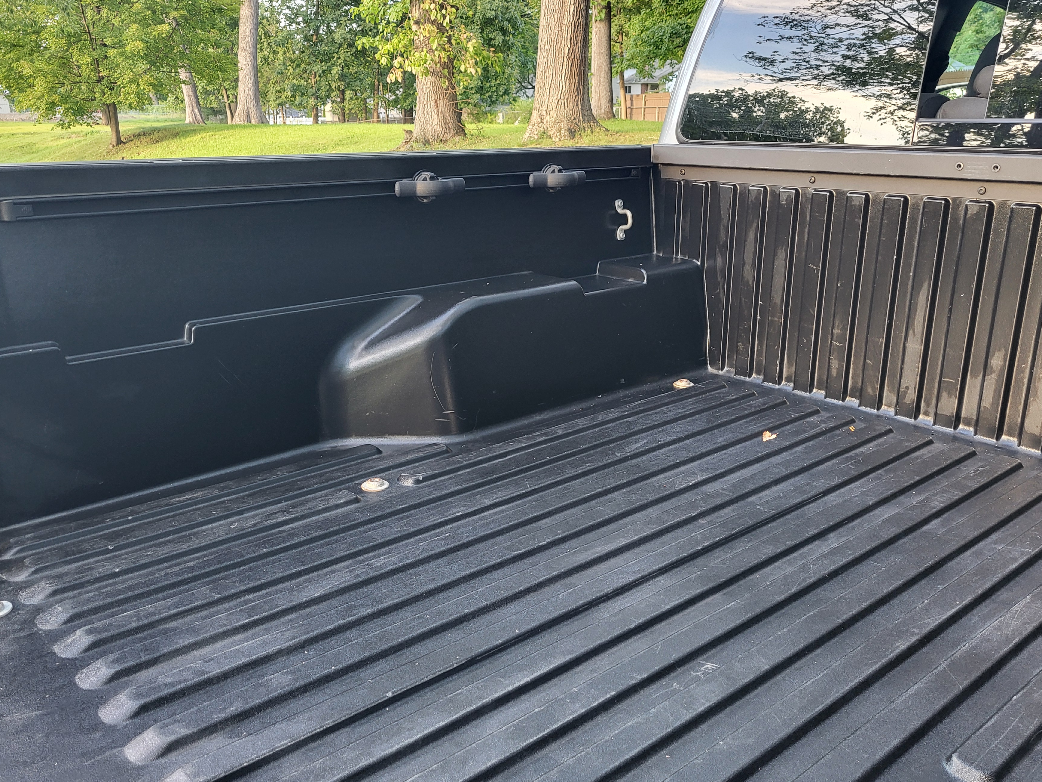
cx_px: 559
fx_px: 903
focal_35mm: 30
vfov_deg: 46.8
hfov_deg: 59.9
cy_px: 421
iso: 160
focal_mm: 5.4
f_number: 1.8
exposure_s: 1/50
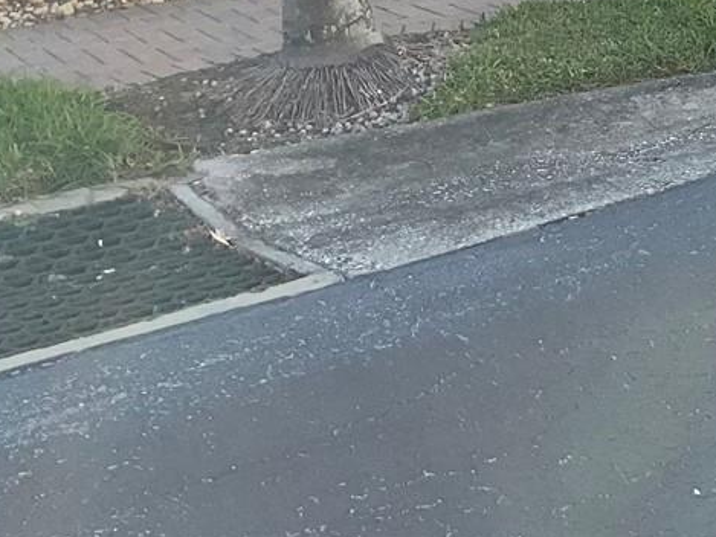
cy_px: -372
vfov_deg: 13.6
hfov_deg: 18.3
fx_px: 2048
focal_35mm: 99
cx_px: 959
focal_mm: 3
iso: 16
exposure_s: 1/509
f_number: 1.8
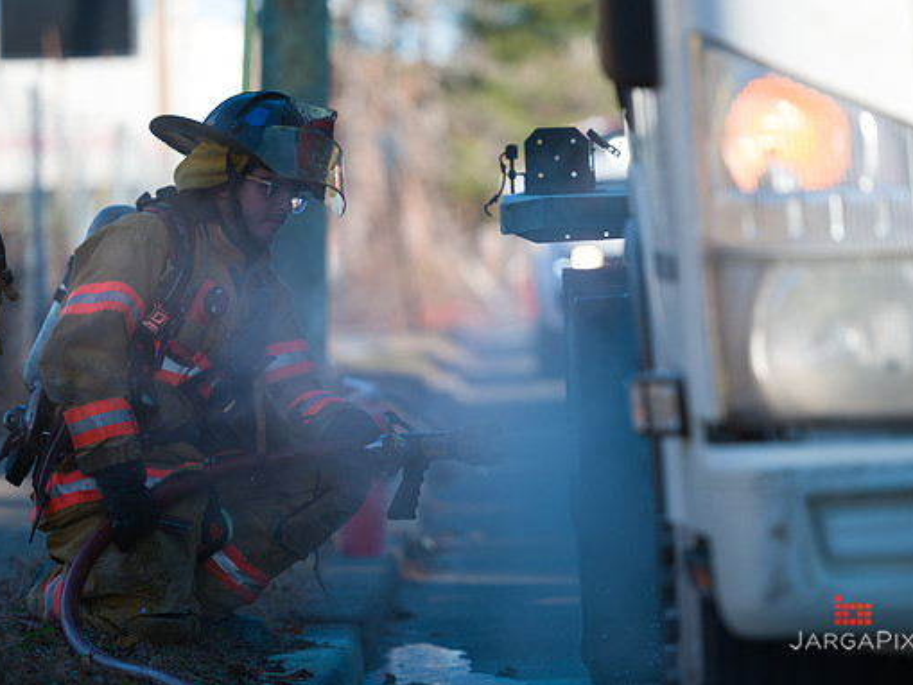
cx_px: 441
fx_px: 4907
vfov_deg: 8.0
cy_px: 342
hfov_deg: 10.6
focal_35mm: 186
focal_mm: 170
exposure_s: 1/1000
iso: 200
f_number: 3.2
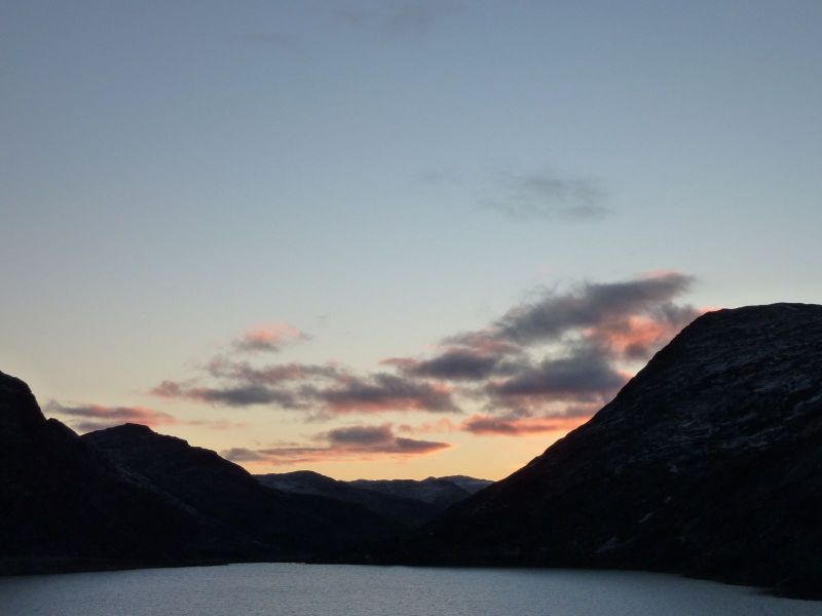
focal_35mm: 63
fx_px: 1496
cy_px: 308
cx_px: 411
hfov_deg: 30.7
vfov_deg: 23.3
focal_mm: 10.3
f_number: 4
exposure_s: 1/320
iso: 200
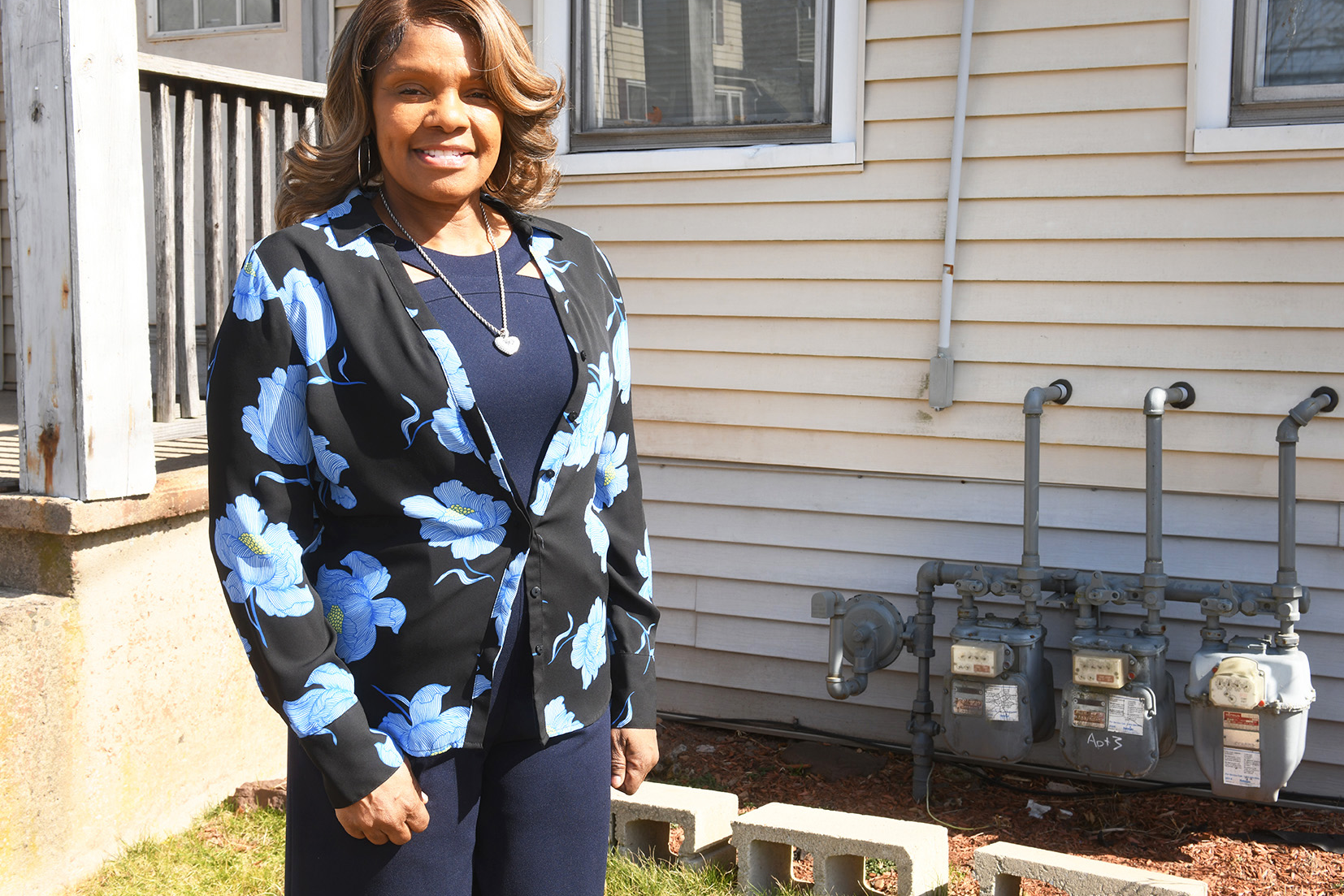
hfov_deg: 51.9
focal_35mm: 37
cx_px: 712
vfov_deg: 35.9
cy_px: 423
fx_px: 1381
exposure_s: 1/125
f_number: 5.6
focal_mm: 34
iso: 200
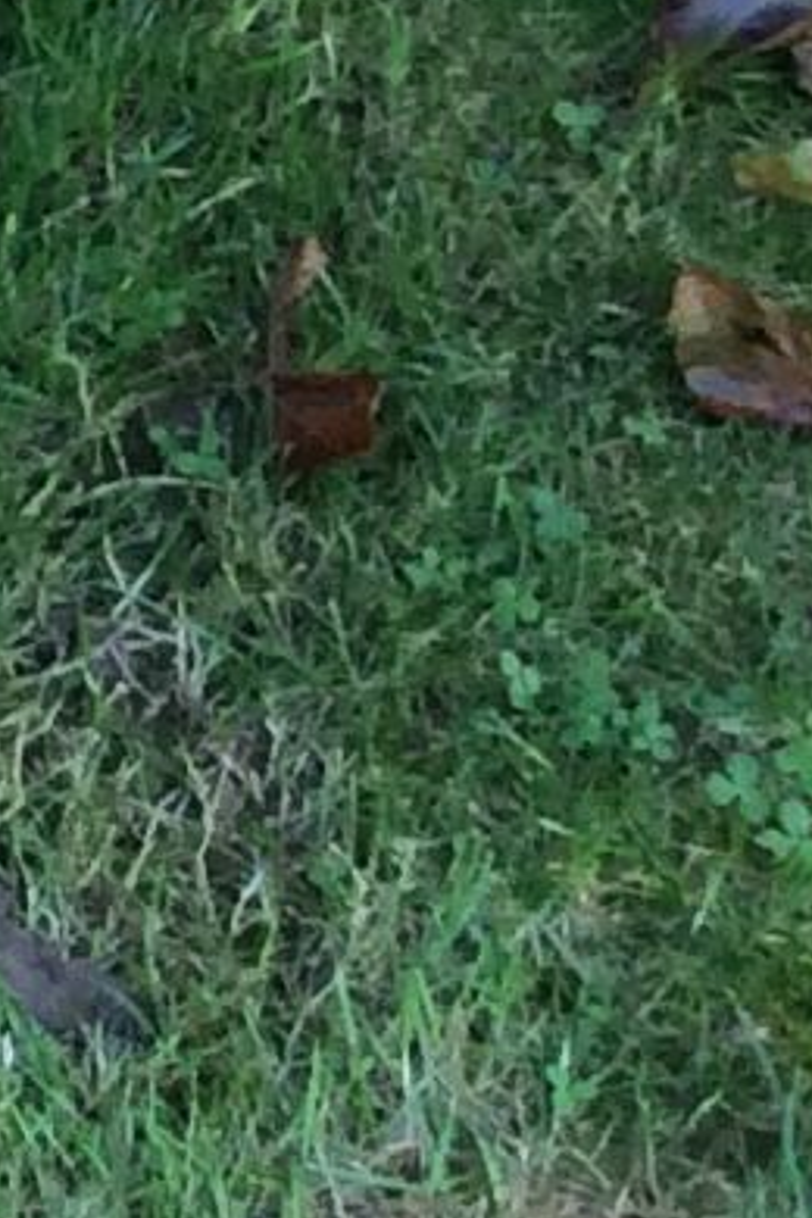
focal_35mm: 221
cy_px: -1468
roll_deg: +1.4
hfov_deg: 5.3
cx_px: -2808
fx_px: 7477
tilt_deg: -34.7
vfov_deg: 8.7
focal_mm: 3.3
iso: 32
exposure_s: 1/107
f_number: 2.4
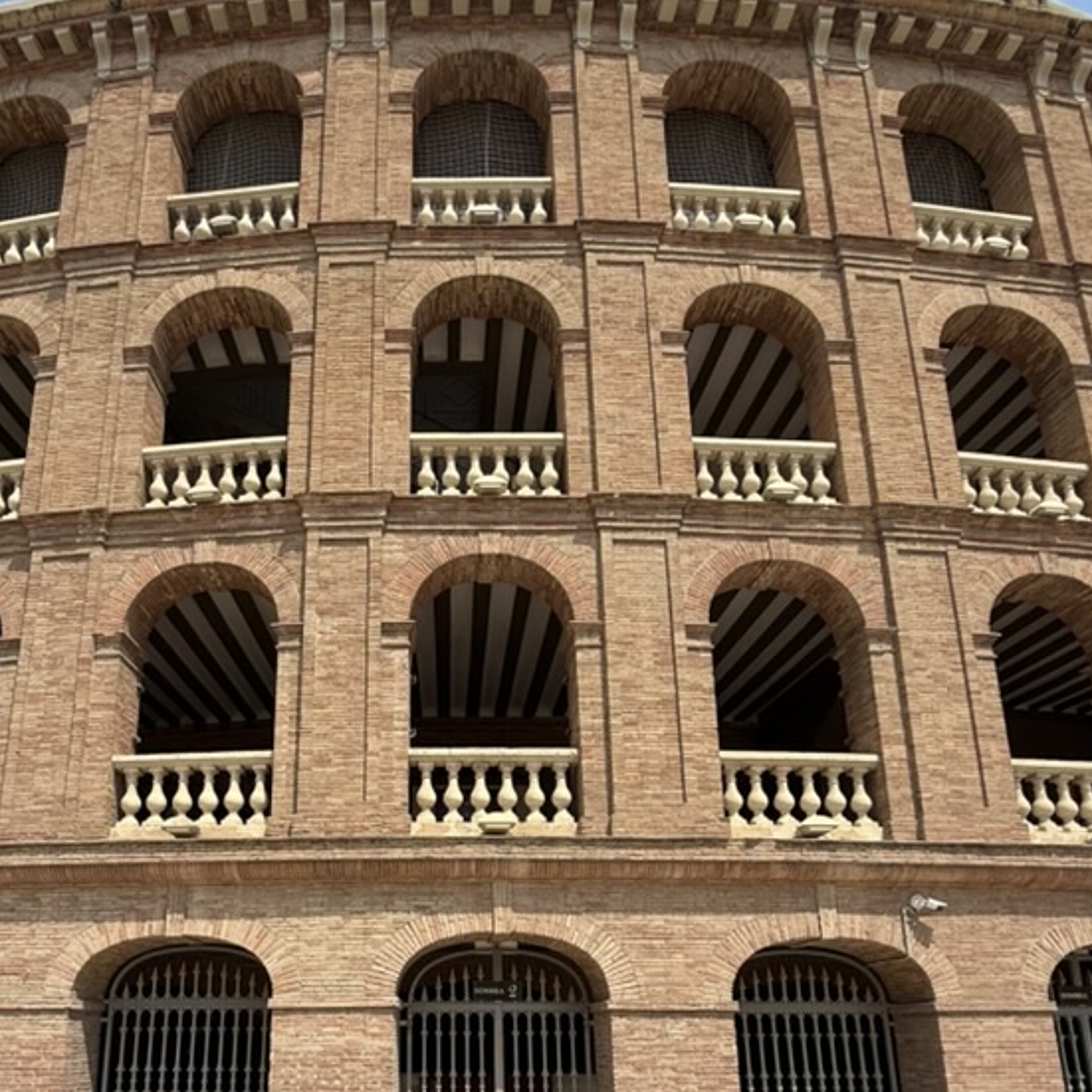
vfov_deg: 62.0
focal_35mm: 23
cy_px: 862
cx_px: 424
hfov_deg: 66.5
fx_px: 821
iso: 50
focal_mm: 2.22
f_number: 2.2
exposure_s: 1/2165
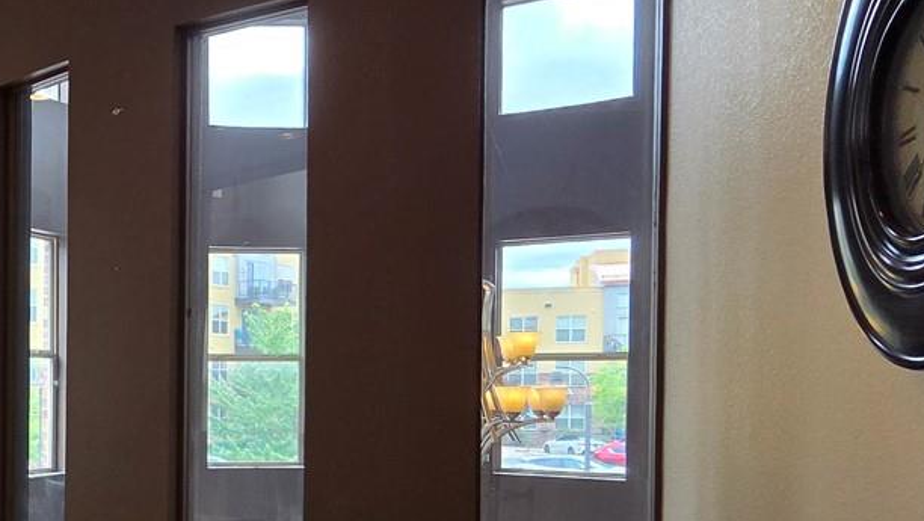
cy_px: 417
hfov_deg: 40.6
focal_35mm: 37
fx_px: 907
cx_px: -145
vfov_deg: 31.2
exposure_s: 1/335
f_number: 2.2
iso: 100
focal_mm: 2.2
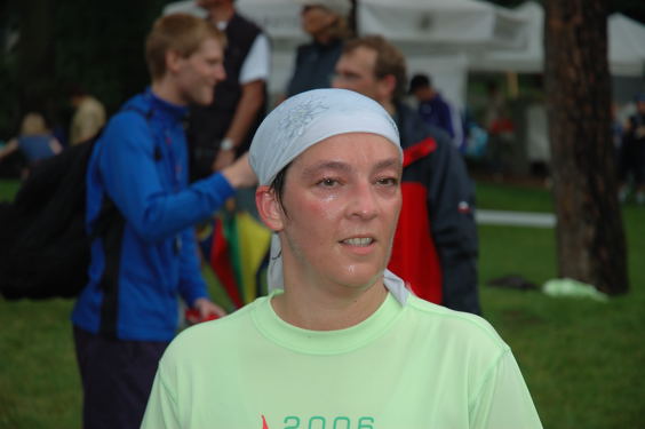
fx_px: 1880
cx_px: 322
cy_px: 214
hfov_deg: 19.5
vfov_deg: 13.0
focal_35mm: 105
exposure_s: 1/60
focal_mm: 70
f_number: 4.5
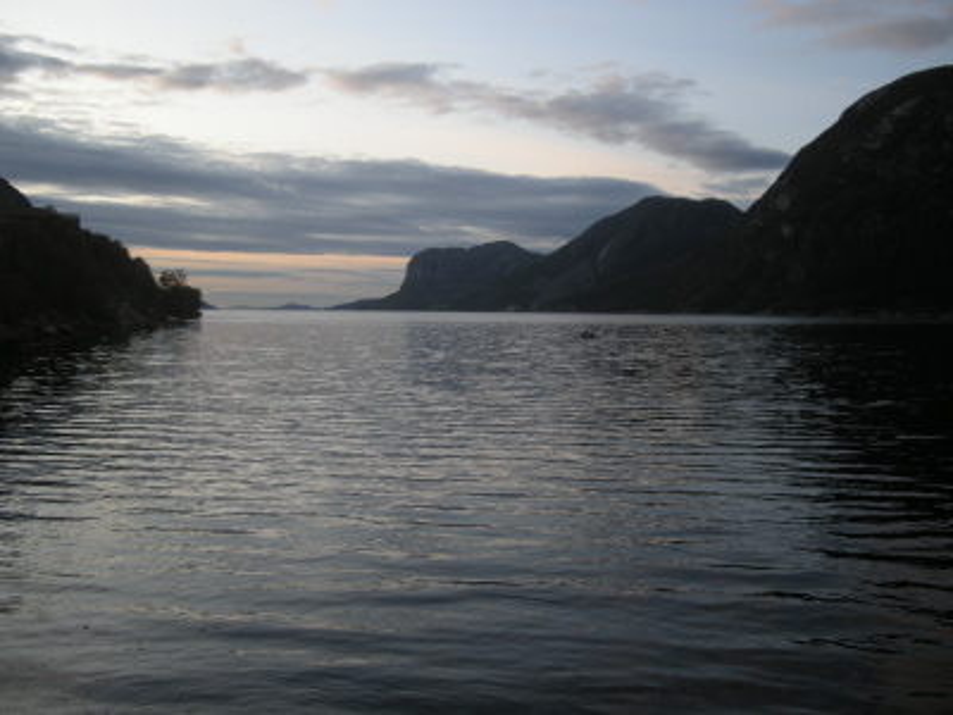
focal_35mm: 37
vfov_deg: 38.7
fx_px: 1019
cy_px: 358
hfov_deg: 50.1
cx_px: 476
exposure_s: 1/227
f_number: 2.8
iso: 64
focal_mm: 7.9
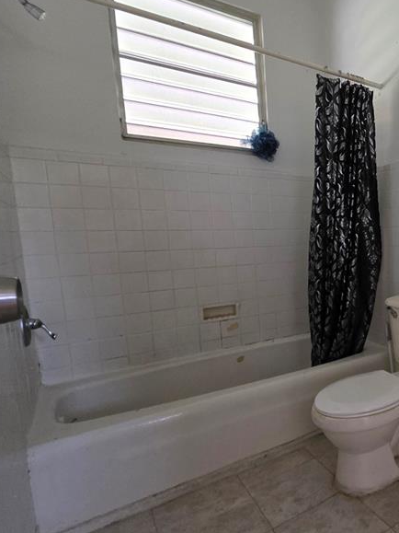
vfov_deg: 73.9
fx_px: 354
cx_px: 443
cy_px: 269
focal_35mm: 23
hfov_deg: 44.3
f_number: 1.9
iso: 1000
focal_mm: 2.2
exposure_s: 1/60
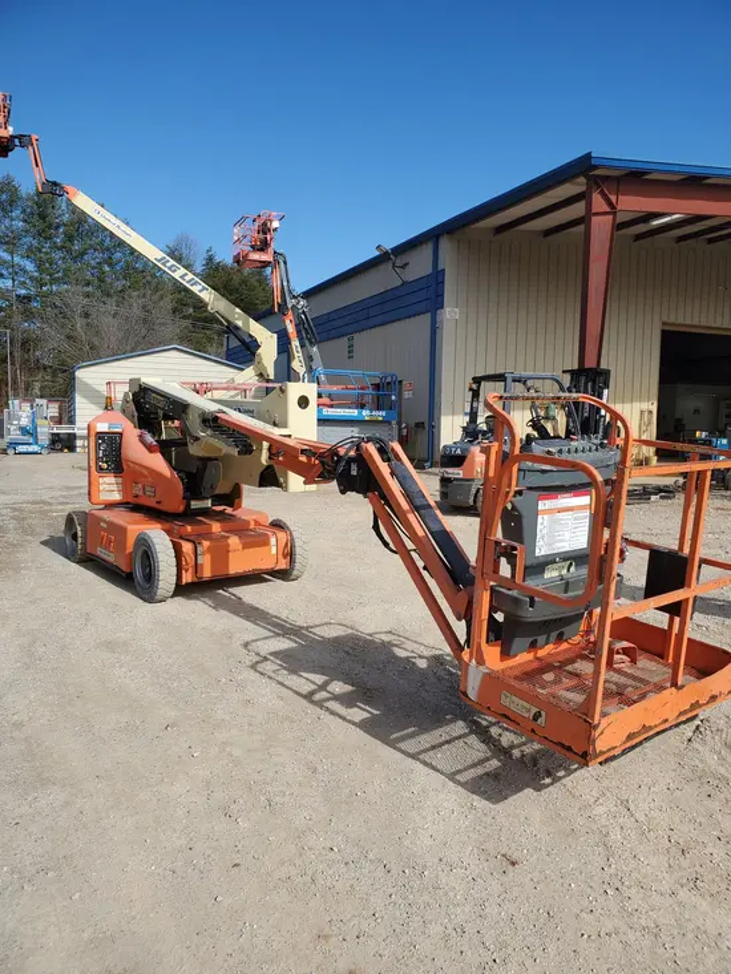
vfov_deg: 67.3
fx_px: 732
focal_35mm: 26
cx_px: 366
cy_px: 487
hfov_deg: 53.1
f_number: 2.4
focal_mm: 4.3
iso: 50
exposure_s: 1/1540
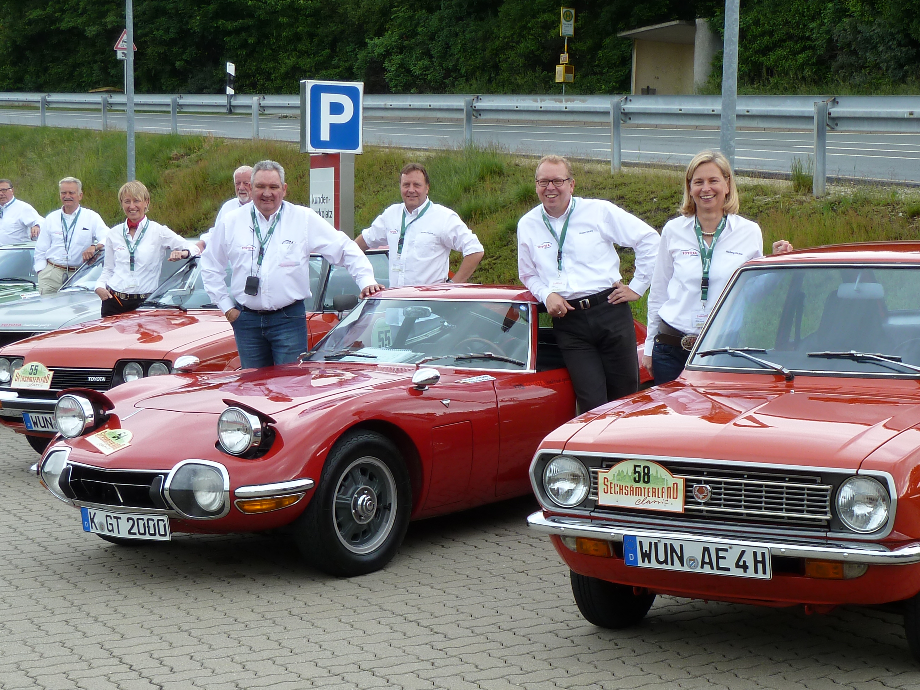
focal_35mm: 68
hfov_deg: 28.6
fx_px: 1807
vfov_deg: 21.5
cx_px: 459
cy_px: 488
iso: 80
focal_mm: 7.3
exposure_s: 1/125
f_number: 4
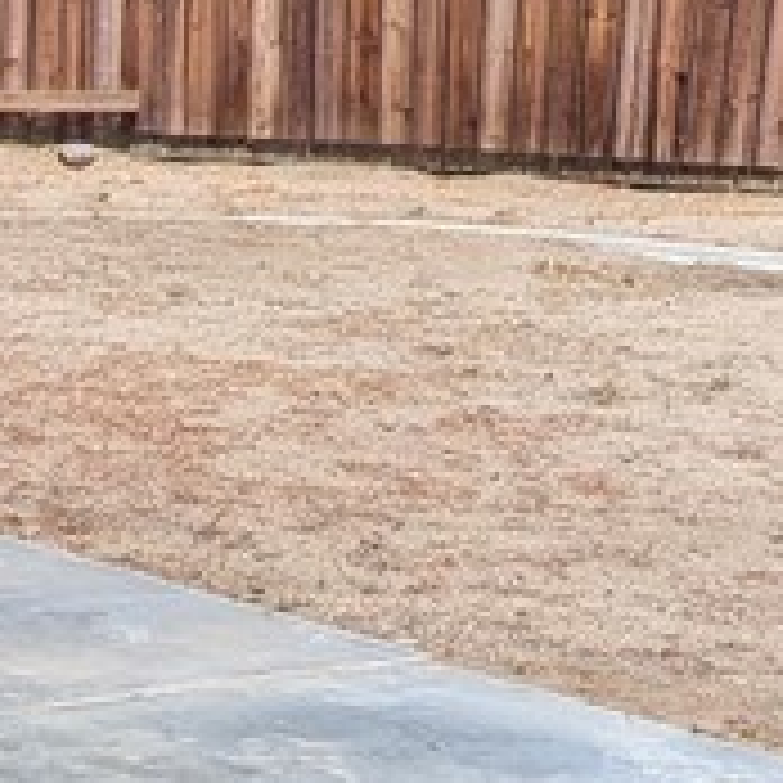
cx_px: -486
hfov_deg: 13.0
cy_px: 716
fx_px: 3199
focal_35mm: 125
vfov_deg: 13.8
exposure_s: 1/2193
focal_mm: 4.53
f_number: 1.7
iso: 29
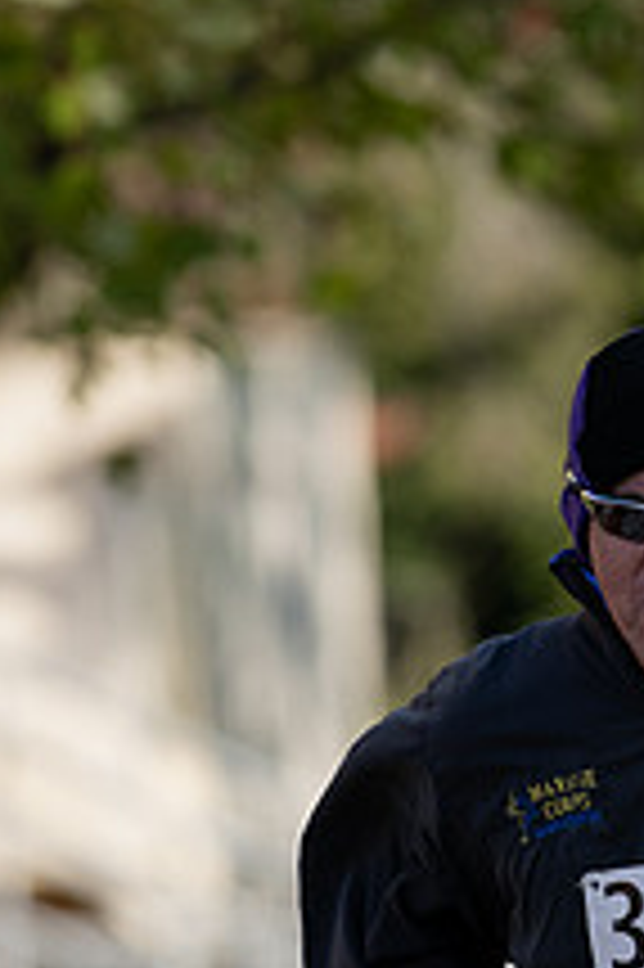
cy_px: 772
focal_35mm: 810
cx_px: 739
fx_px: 21768
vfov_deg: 2.5
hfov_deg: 1.7
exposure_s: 1/800
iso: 200
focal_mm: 300
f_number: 5
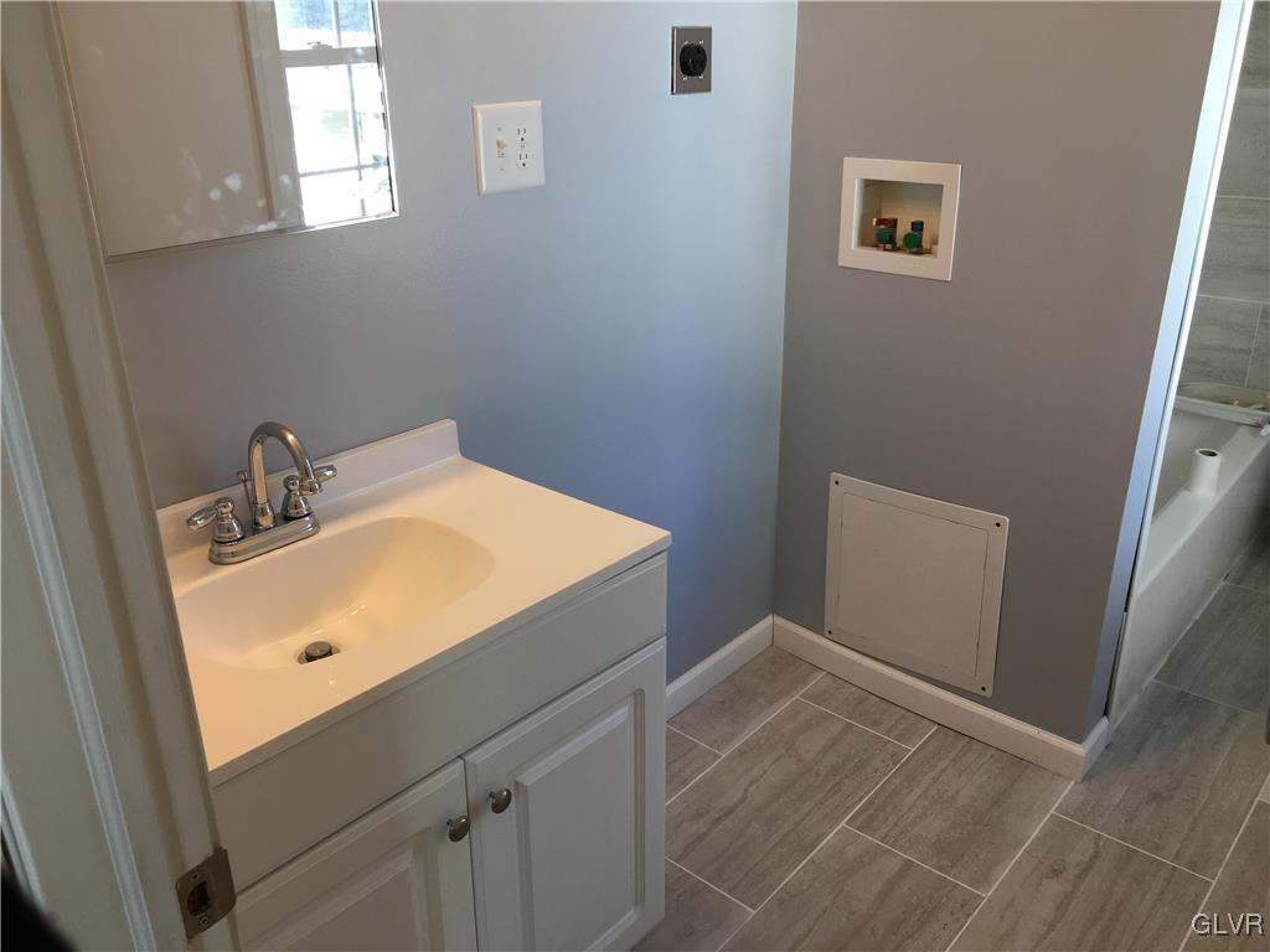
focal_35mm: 29
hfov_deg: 61.7
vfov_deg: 48.2
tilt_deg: -22.5
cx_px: 635
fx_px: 1064
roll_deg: +0.6
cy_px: 476
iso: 32
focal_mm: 4.15
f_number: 2.2
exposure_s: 1/60
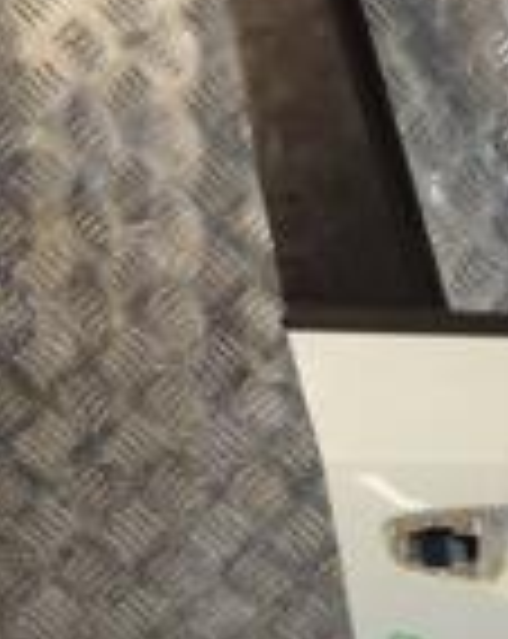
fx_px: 2922
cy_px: 540
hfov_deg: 9.4
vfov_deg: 12.4
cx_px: 953
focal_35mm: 155
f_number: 9
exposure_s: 1/200
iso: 800
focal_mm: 26
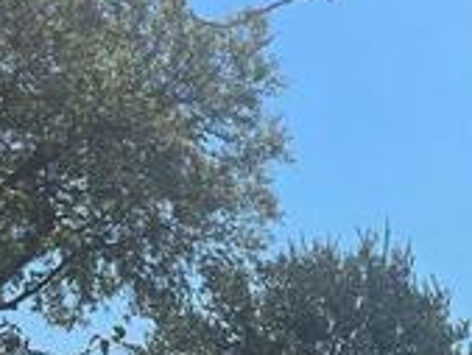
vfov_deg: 15.6
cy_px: 542
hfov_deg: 21.8
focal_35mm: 87
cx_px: 461
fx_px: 1187
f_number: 1.7
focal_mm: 6.3
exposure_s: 1/978
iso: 12
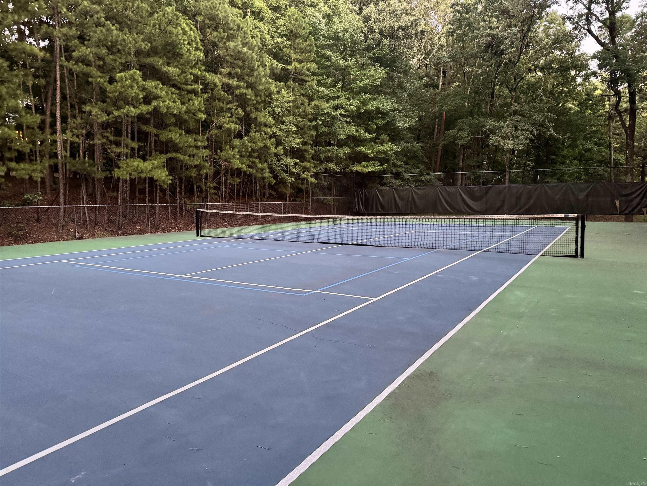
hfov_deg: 71.6
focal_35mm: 24
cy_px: 243
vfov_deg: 56.8
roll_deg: +1.0
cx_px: 324
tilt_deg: -6.5
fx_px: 449
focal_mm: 6.76
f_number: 1.78
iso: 1000
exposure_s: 1/30
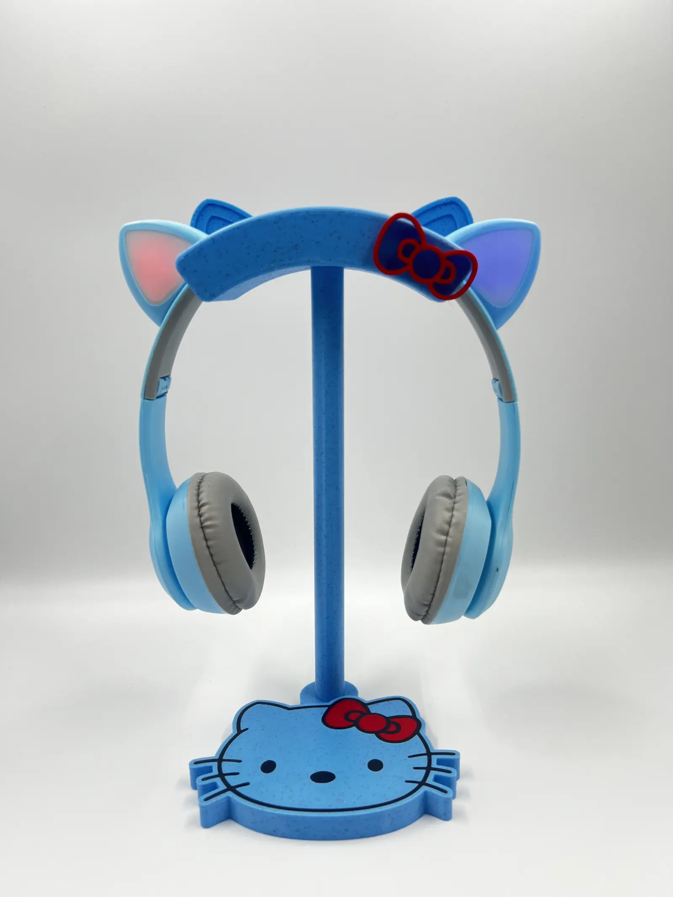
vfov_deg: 67.3
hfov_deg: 53.1
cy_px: 448
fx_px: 674
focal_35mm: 26
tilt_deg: -10.0
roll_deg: +2.2
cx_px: 336
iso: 64
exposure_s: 1/121
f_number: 1.5
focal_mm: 5.7
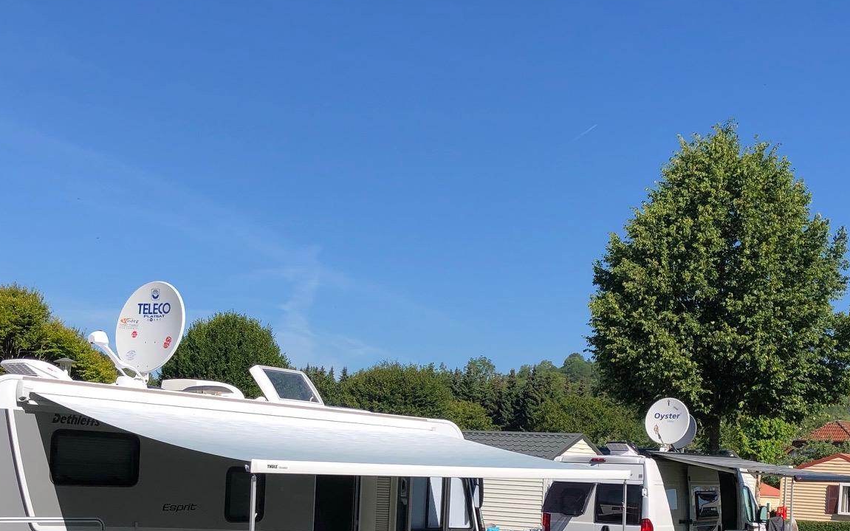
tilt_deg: +0.3
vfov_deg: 24.2
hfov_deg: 38.9
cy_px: 477
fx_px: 1204
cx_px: 414
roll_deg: -2.6
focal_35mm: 52
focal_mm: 4
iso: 20
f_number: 1.8
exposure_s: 1/2000
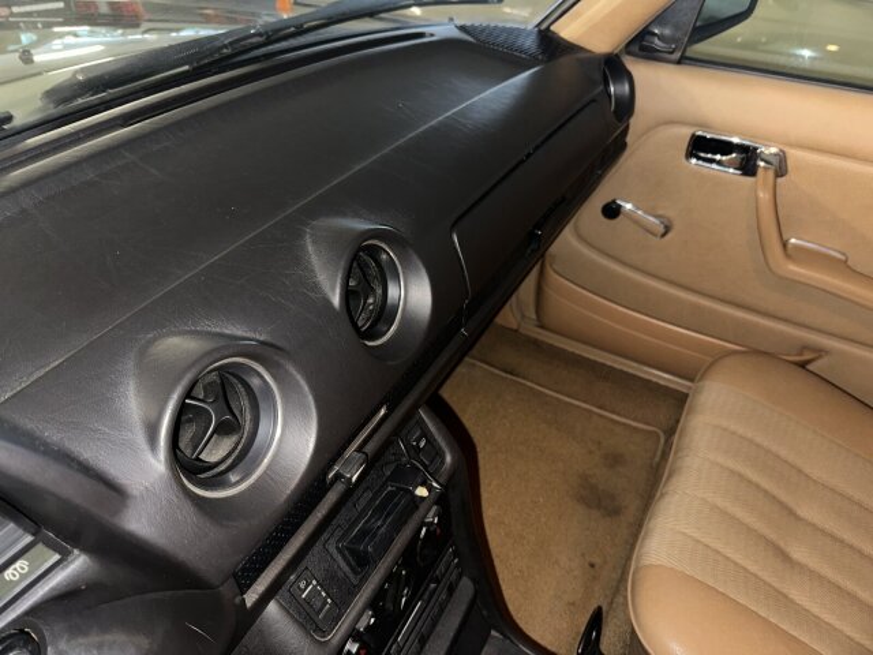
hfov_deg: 71.6
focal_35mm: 24
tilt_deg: -39.0
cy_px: 328
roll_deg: -2.7
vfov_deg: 56.8
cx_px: 436
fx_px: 605
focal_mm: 6.86
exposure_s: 1/4
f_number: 1.78
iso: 80
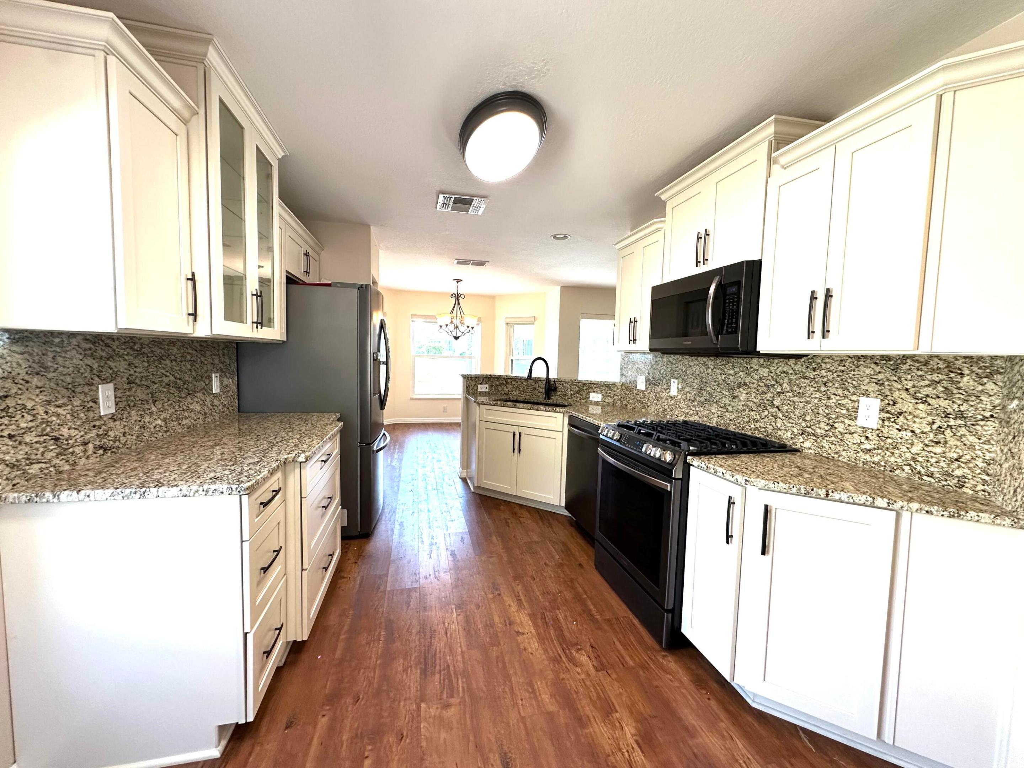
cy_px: 384
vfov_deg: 85.7
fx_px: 414
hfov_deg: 102.1
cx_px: 512
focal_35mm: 14
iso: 200
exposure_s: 1/120
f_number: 2.2
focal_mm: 2.22
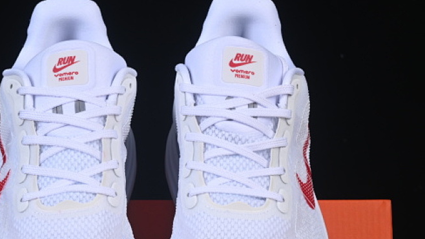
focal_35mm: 129
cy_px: 216
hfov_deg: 16.6
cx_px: 149
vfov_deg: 9.4
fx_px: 1454
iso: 160
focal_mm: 50
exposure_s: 1/80
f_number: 9
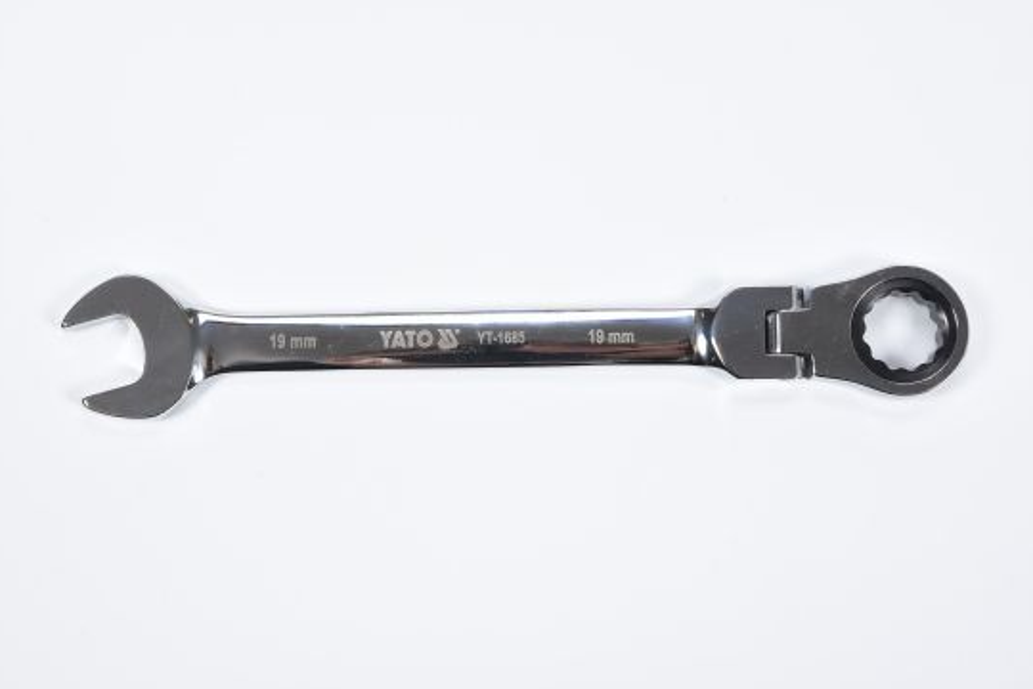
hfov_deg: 26.7
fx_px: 2181
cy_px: 343
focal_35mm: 76
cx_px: 512
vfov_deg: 17.9
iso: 250
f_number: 14
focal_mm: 50
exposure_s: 1/125
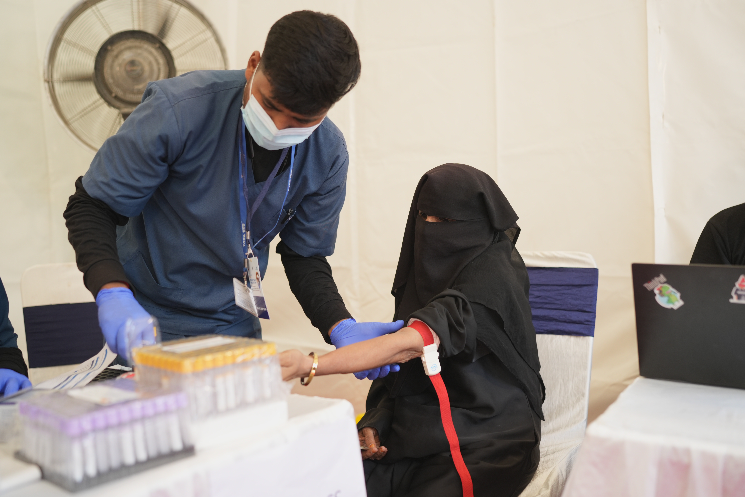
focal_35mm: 35
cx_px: 372
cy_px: 248
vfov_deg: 37.9
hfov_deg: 54.4
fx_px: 724
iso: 320
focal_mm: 35
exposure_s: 1/800
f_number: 2
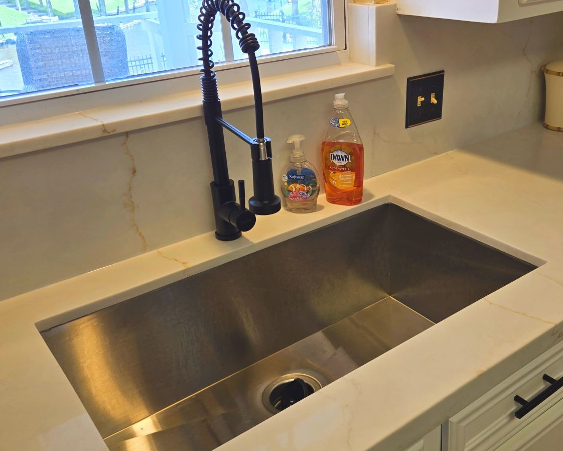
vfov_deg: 41.2
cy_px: 220
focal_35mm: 36
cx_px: 357
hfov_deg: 49.7
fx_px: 600
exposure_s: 1/130
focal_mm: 5.4
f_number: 1.8
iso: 25
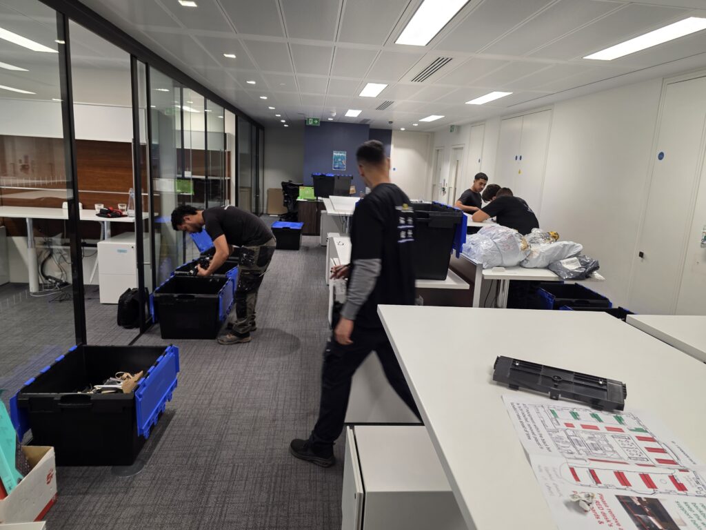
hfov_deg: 73.9
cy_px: 265
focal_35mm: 23
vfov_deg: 58.9
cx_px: 353
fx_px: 469
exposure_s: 1/62.5
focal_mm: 6.3
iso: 64
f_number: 1.7
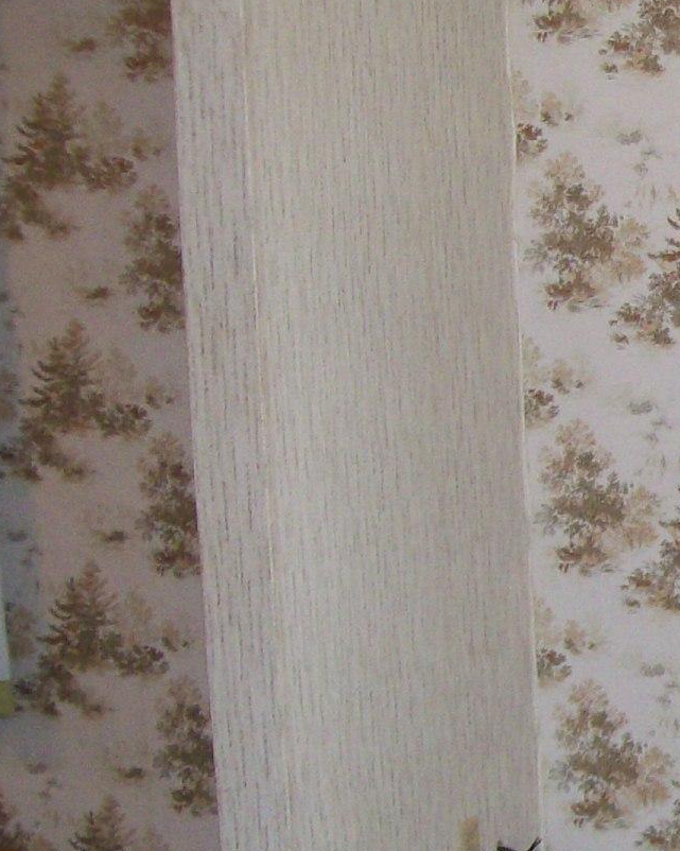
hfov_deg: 13.7
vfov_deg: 19.0
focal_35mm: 101
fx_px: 2542
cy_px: 500
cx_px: 1200
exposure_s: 1/64
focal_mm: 6
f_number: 2.7
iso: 140
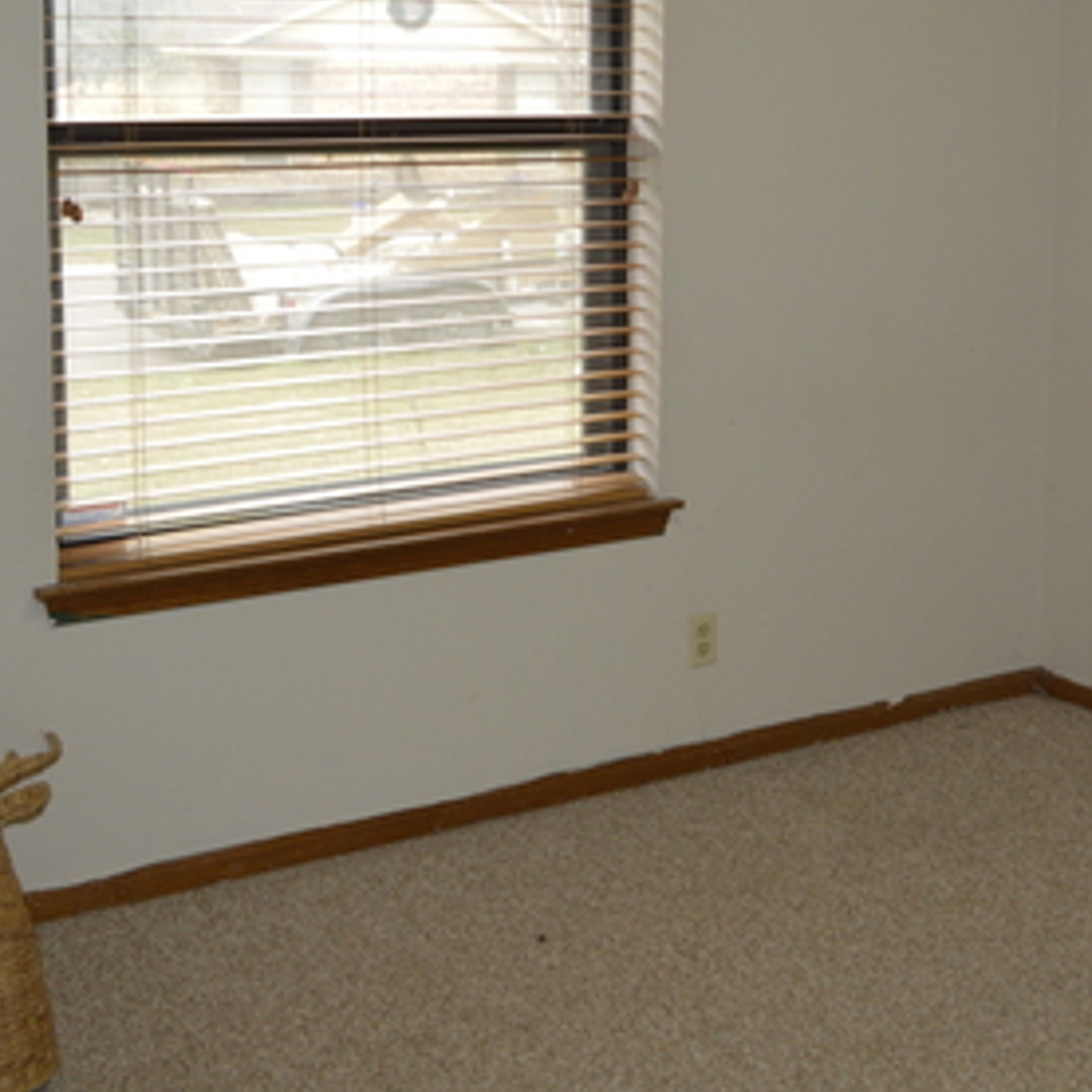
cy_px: 280
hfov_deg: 31.6
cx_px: 824
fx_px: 1892
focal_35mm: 53
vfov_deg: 31.7
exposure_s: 1/125
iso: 320
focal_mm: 18
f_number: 4
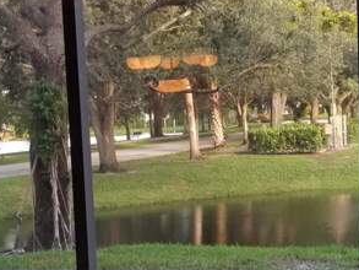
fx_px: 737
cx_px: 218
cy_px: 187
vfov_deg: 20.6
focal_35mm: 71
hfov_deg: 27.3
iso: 80
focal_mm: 4.25
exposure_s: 1/60
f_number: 1.7
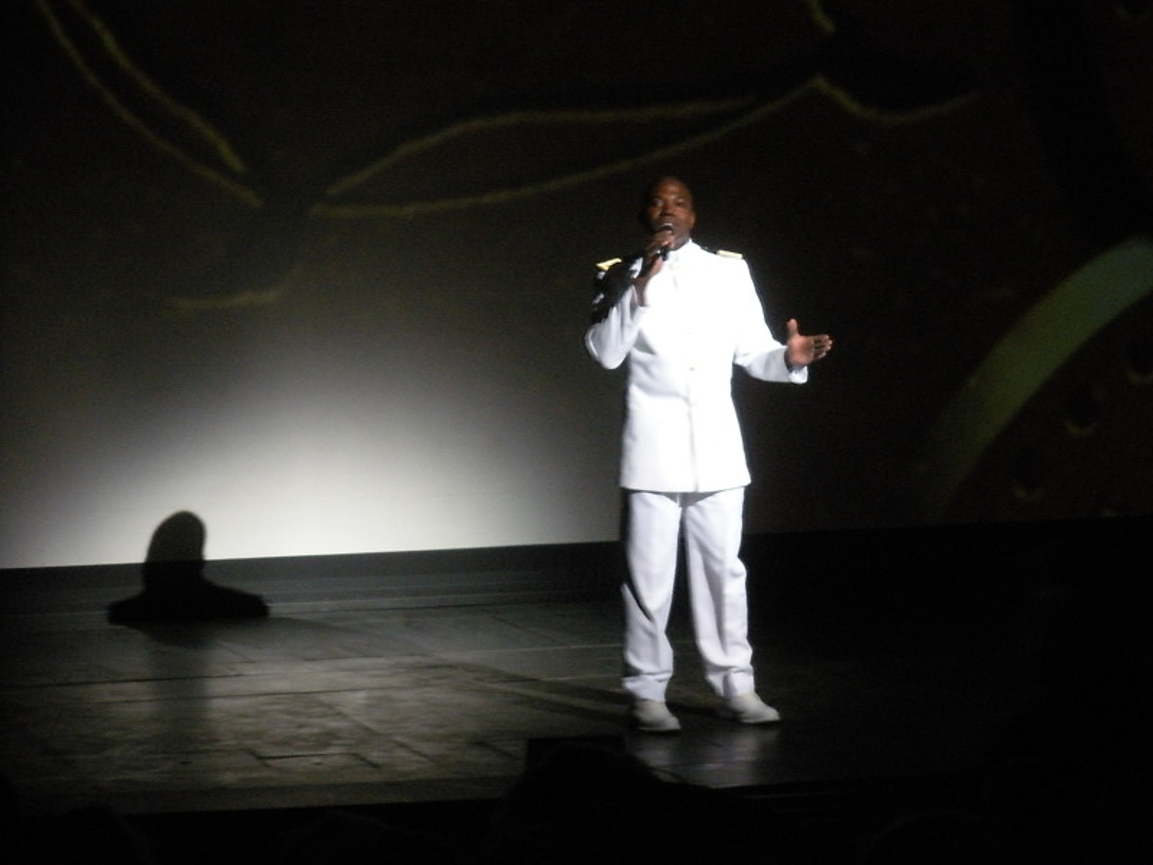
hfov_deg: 16.3
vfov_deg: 12.2
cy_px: 432
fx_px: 4030
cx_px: 576
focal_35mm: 121
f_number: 5.3
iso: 400
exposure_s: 1/18.3
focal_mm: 21.2
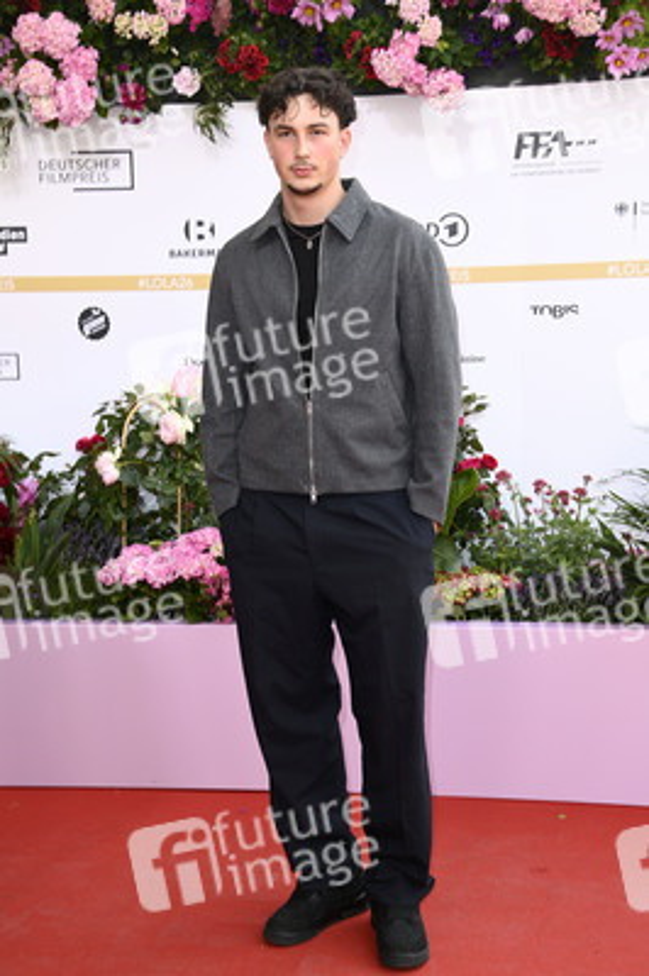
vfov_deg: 34.5
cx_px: 324
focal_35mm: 58
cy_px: 488
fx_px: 1571
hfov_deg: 23.3
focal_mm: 58
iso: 500
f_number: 5.6
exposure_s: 1/250
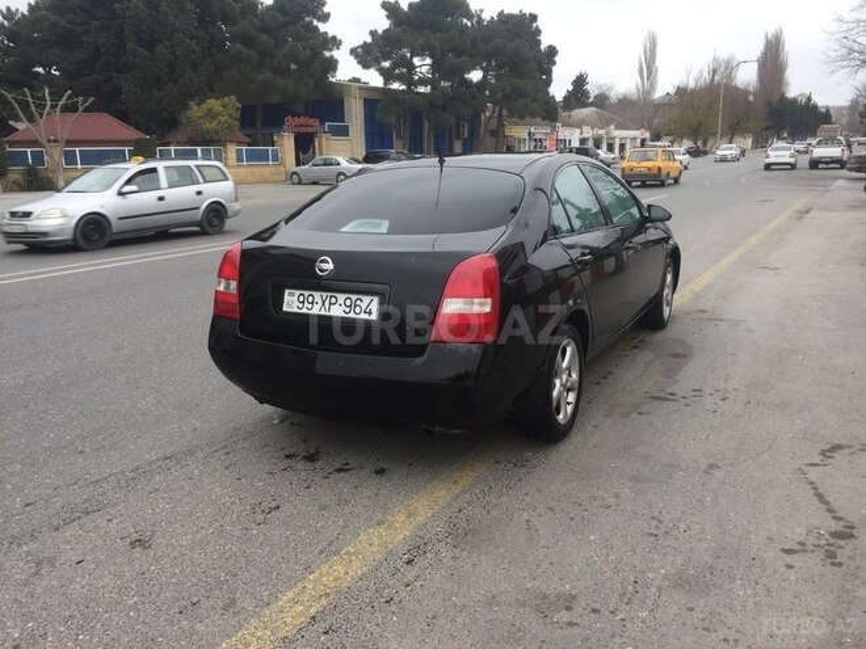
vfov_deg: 48.2
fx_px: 726
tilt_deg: -14.5
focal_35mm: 29
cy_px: 324
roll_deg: +1.3
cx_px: 433
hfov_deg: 61.7
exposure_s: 1/218
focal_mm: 4.15
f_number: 2.2
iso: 32
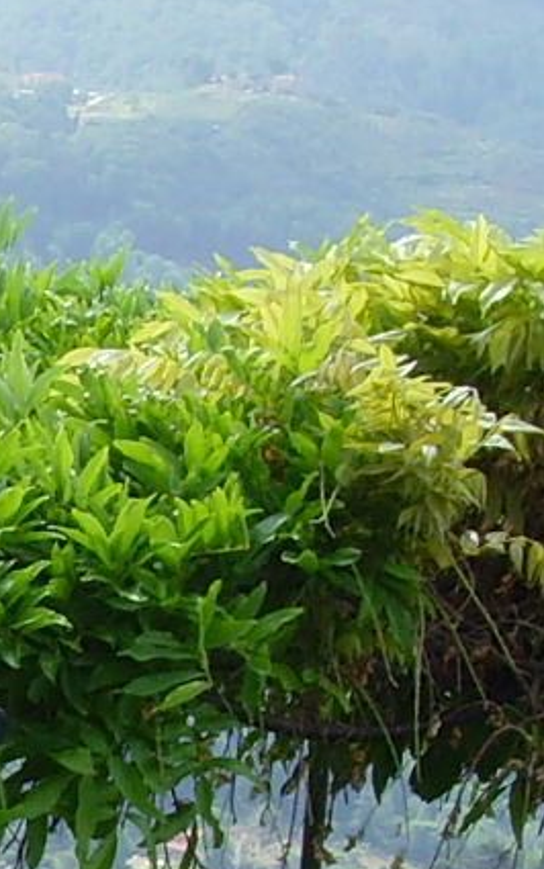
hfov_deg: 6.5
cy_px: 990
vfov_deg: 10.4
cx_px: -401
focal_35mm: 199
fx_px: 4716
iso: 80
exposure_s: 1/125
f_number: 6.3
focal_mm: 6.6
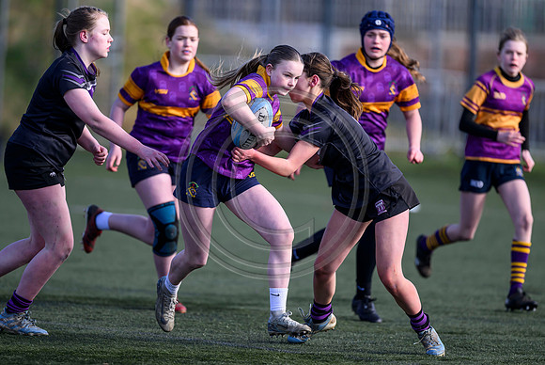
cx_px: 251
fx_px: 6536
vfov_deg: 3.2
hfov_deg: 4.8
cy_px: 169
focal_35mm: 431
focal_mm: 400
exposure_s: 1/3200
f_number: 3.2
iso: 500
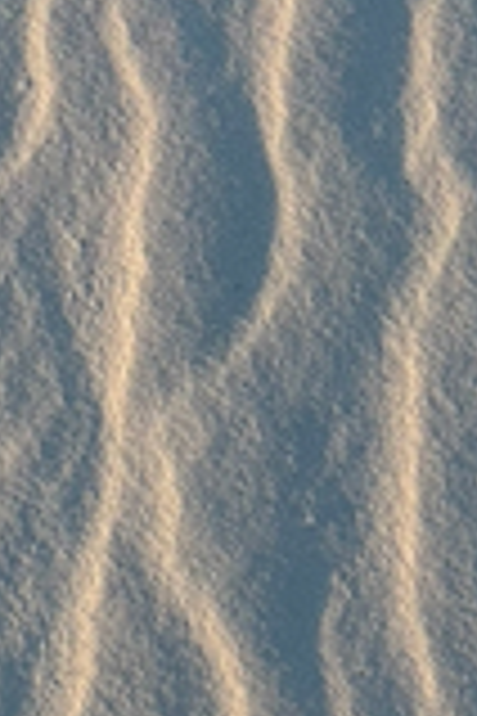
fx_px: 2166
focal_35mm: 109
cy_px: 0
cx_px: 144
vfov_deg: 18.3
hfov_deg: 12.5
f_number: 1.5
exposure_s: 1/1266
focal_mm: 5.7
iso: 50
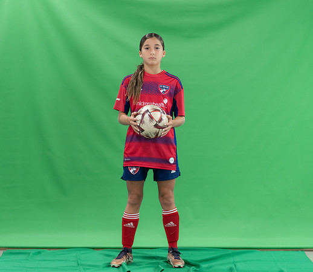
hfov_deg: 19.1
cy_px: 140
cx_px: 154
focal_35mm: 97
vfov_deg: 16.6
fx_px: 930
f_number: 2.8
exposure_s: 1/250
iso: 1000
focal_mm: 78
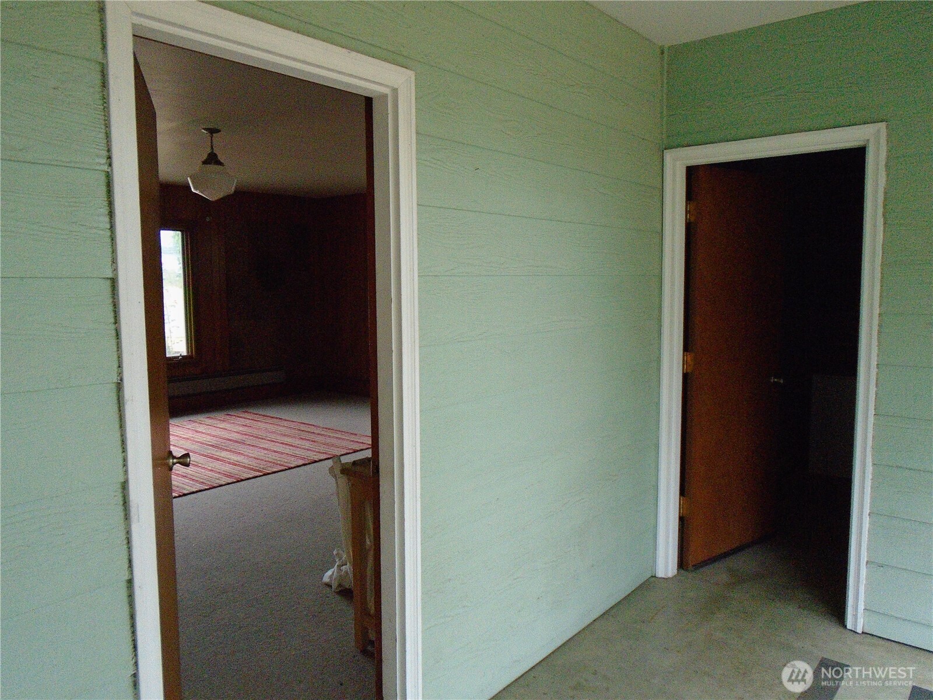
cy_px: 350
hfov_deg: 67.3
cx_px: 466
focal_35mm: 26
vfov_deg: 53.1
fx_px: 701
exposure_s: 1/250
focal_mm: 4.6
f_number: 3.2
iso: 640
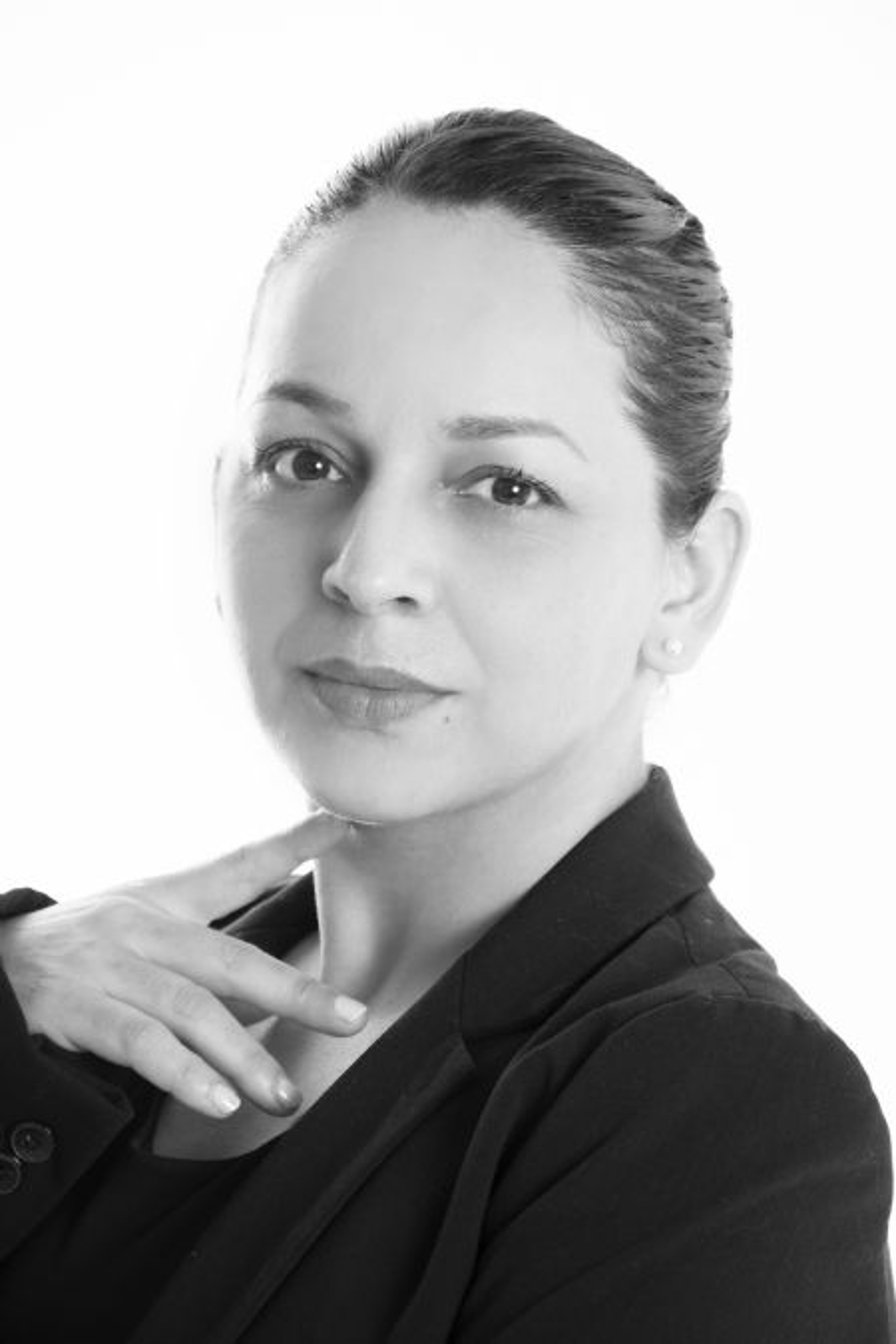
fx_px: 5880
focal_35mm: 158
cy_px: 672
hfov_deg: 8.7
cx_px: 448
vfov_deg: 13.0
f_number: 7.1
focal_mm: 105
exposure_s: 1/160
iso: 250
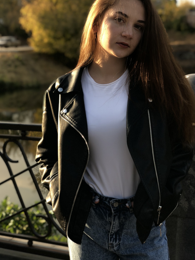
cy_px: 117
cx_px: 116
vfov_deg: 30.2
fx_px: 481
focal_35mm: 64
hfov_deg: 22.9
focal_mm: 6
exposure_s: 1/120
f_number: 2.4
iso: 16
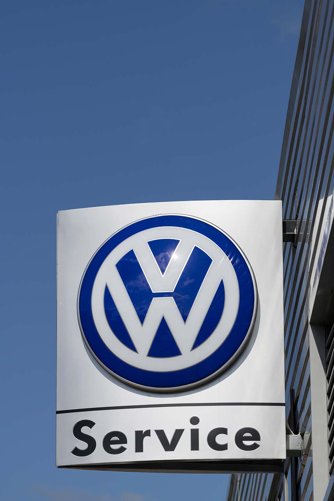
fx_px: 2783
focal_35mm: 200
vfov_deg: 10.3
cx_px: 167
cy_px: 250
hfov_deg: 6.9
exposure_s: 1/800
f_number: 9
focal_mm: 200
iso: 64
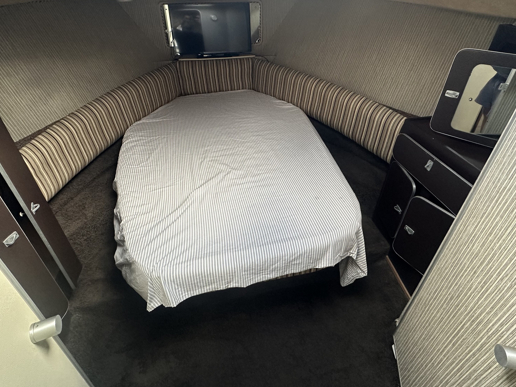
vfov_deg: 67.8
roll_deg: -1.5
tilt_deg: -31.9
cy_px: 149
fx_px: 283
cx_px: 259
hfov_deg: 84.7
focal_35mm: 19
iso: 250
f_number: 2.2
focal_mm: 2.22
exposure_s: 1/99
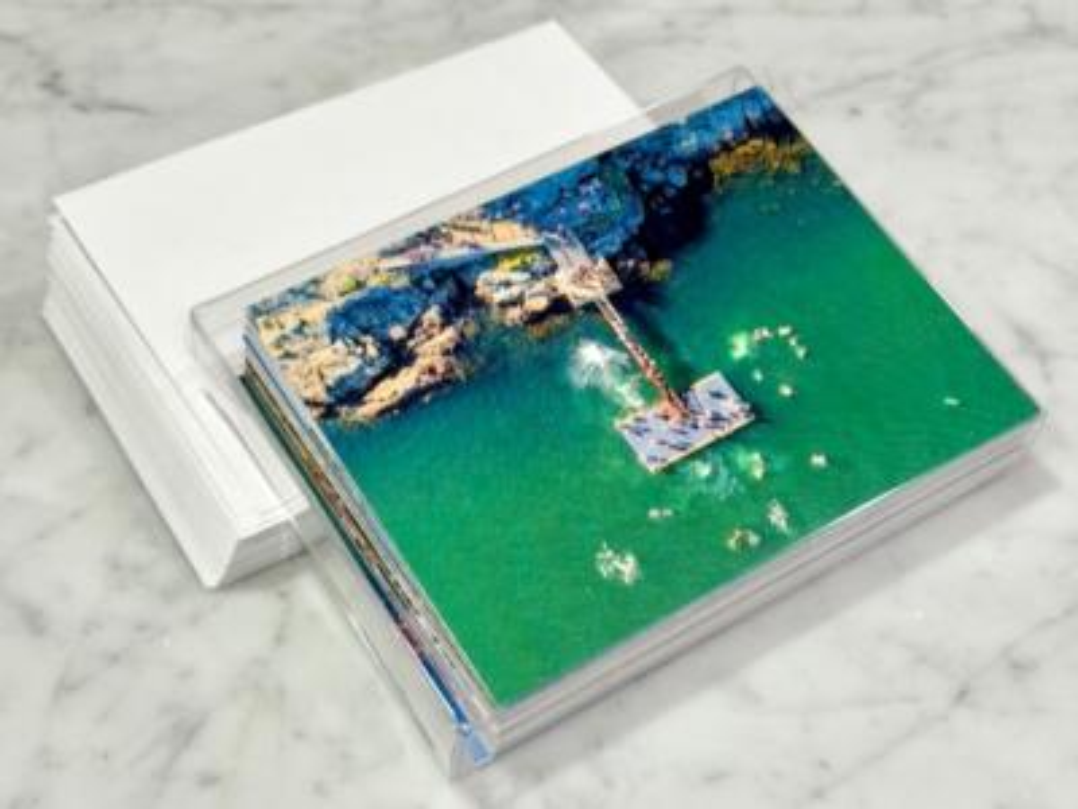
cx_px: 539
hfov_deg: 39.7
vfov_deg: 30.3
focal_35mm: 48
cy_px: 404
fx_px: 1495
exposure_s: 1/60
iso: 125
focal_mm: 6.76
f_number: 1.78
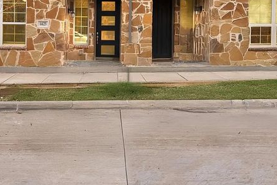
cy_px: 12
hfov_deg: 65.1
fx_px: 216
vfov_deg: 42.0
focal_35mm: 28
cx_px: 119
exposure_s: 1/100
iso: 640
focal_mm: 12
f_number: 9
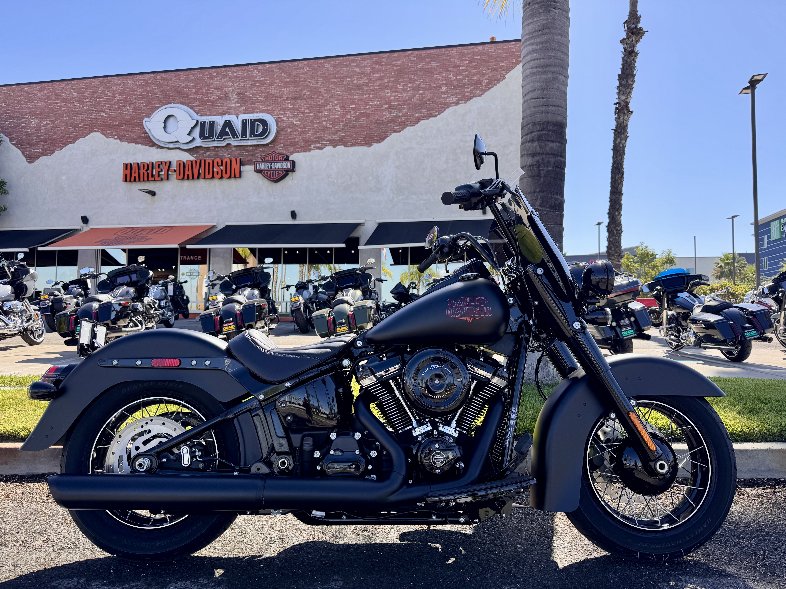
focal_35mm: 24
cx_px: 393
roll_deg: -0.6
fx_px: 545
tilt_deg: +2.3
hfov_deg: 71.6
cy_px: 294
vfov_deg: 56.8
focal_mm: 6.76
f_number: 1.78
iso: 80
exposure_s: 1/1238
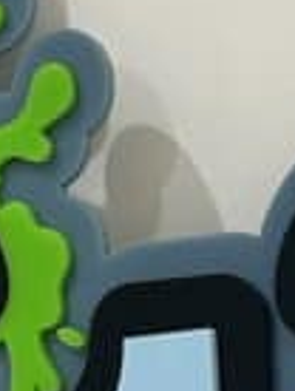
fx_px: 2016
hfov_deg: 8.4
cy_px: 368
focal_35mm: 178
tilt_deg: -8.5
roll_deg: +8.7
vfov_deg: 11.0
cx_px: 193
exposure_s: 1/100
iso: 160
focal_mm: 6.86
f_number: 1.78
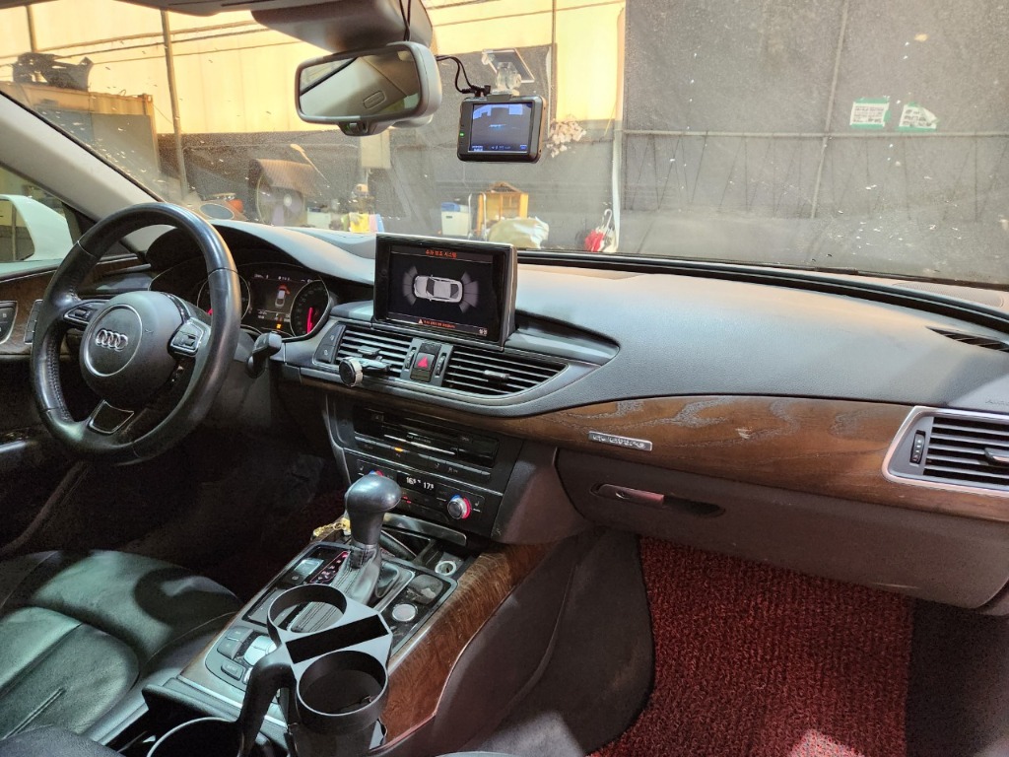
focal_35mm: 23
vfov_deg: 58.9
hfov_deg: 73.9
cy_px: 378
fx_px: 670
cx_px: 504
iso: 800
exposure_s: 1/120
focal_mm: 5.4
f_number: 1.8
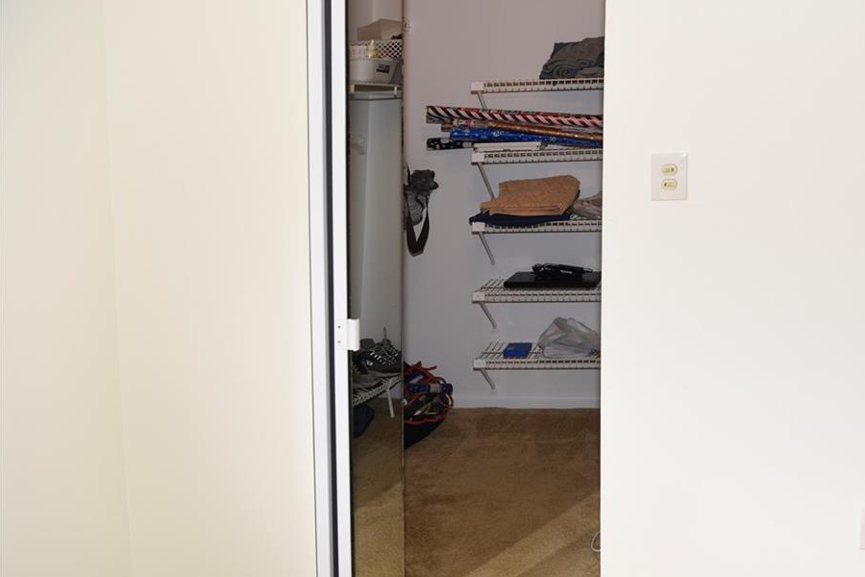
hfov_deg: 57.0
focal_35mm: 33
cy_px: 276
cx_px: 490
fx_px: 793
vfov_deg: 40.0
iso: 250
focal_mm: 29
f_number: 5
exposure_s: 1/60
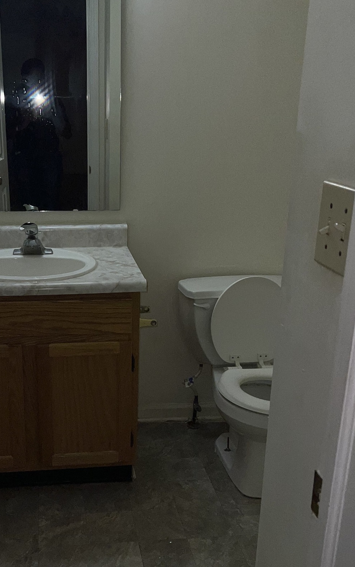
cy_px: 319
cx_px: 98
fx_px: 619
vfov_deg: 49.2
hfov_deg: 31.5
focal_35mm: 40
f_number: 1.5
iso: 32
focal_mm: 5.7
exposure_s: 1/894
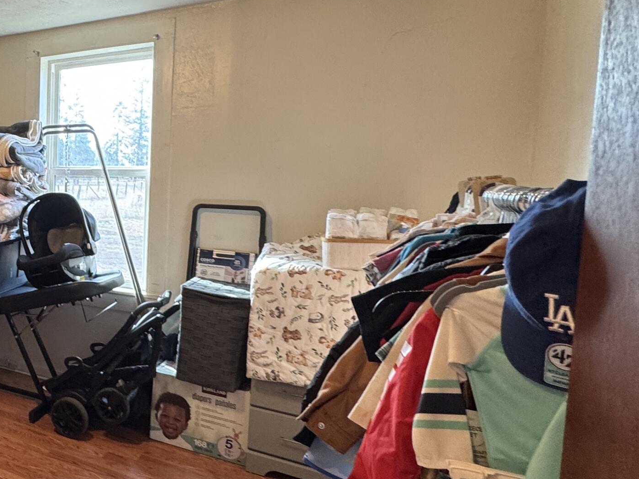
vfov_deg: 46.7
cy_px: 214
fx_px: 554
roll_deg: -1.1
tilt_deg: -4.5
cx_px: -5
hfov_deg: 48.8
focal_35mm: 30
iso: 200
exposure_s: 1/60
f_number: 2.2
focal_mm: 2.22
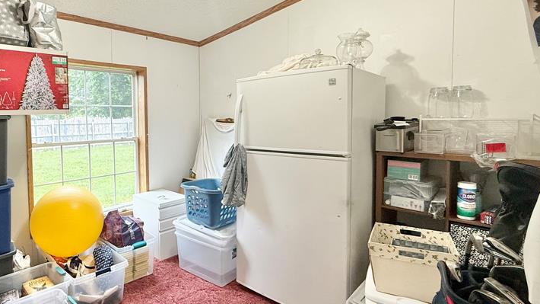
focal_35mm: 22
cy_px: 133
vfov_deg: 51.3
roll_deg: +0.9
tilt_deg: -2.1
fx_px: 315
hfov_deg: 79.1
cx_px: 189
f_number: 2.2
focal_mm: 2.22
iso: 200
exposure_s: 1/120
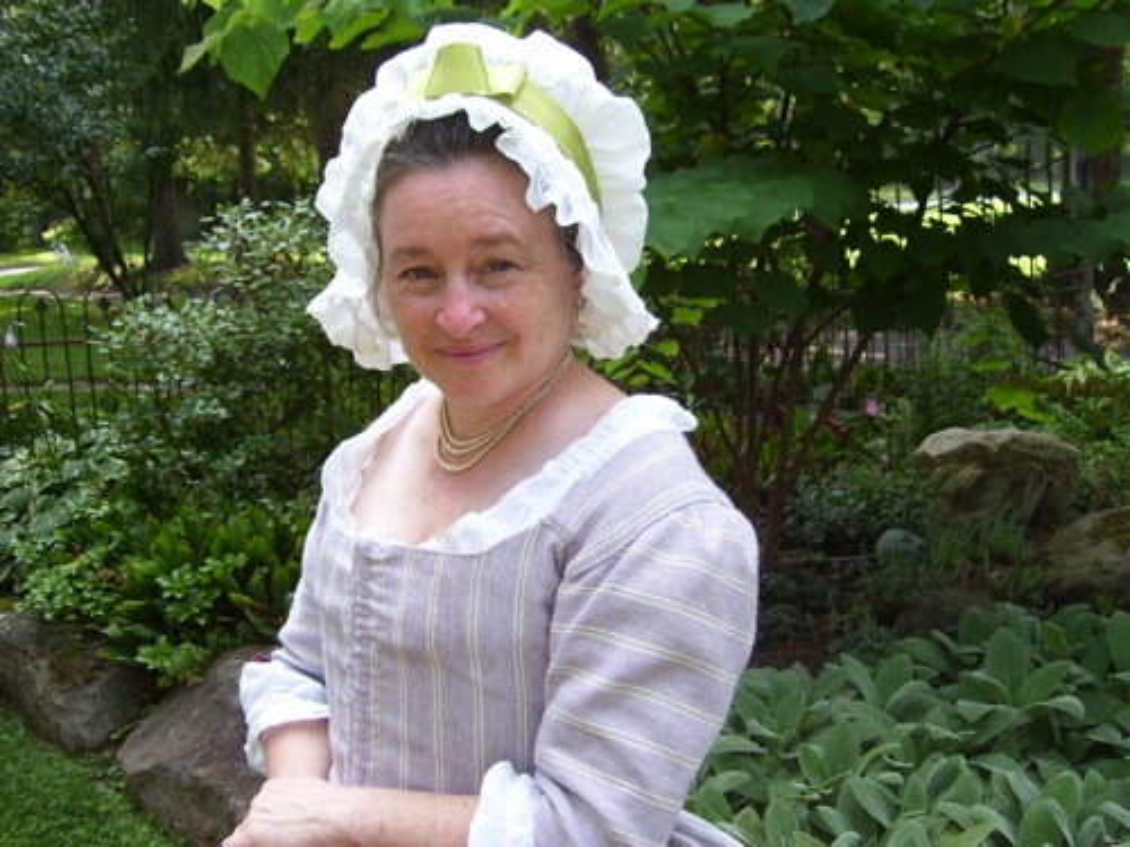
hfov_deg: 51.4
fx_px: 1175
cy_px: 424
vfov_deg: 39.7
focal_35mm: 36
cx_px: 565
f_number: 2.7
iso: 80
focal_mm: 6
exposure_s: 1/250
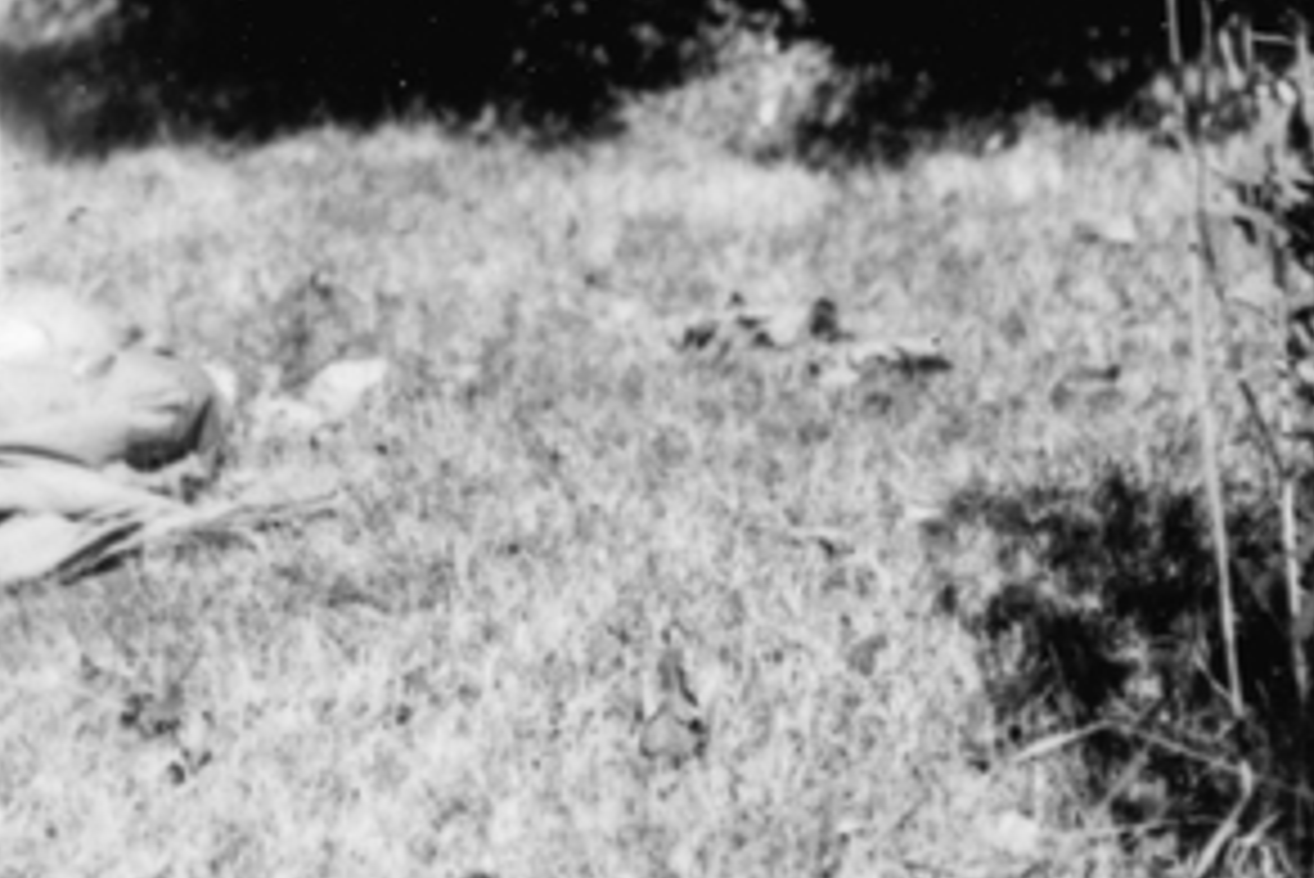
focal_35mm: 431
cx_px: -360
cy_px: -545
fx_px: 15739
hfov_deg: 4.8
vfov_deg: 3.2
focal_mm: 105
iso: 100
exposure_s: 1/250
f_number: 10
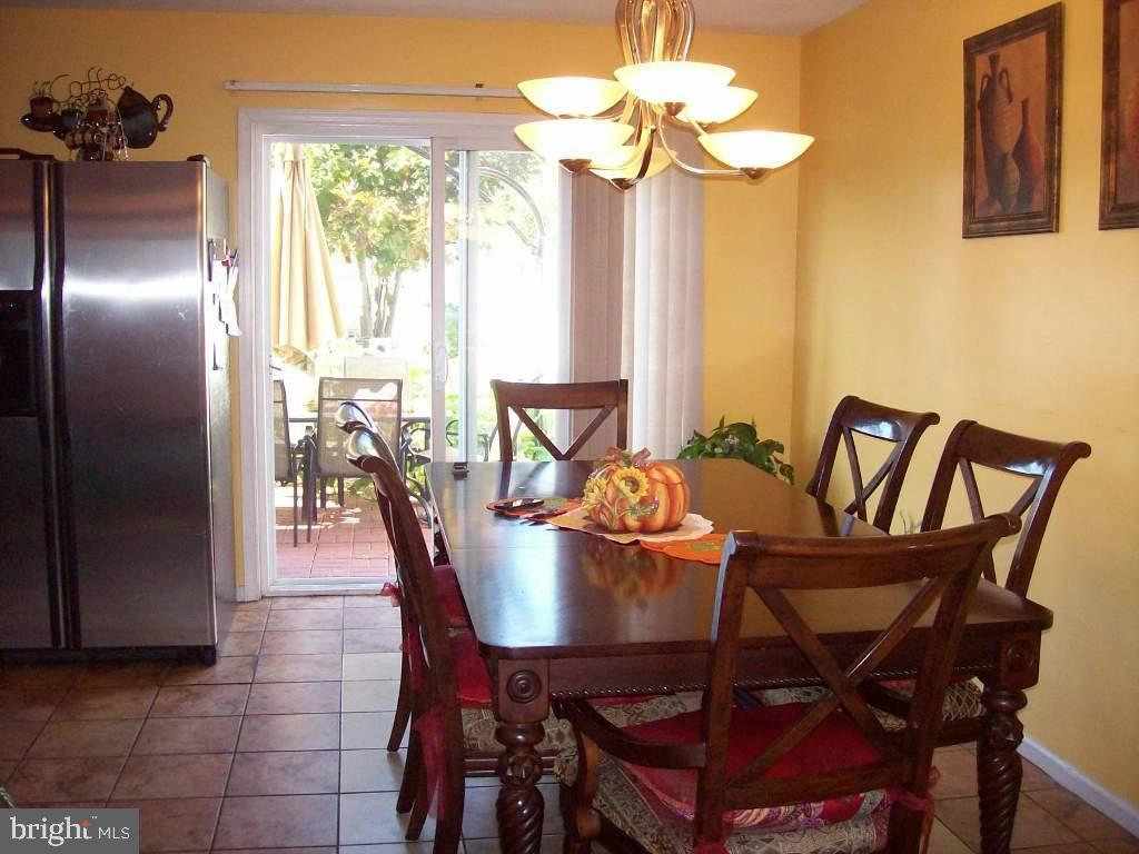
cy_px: 427
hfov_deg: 51.4
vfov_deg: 39.7
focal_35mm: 36
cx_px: 570
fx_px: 1185
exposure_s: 1/84.2
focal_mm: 6
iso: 140
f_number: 2.7
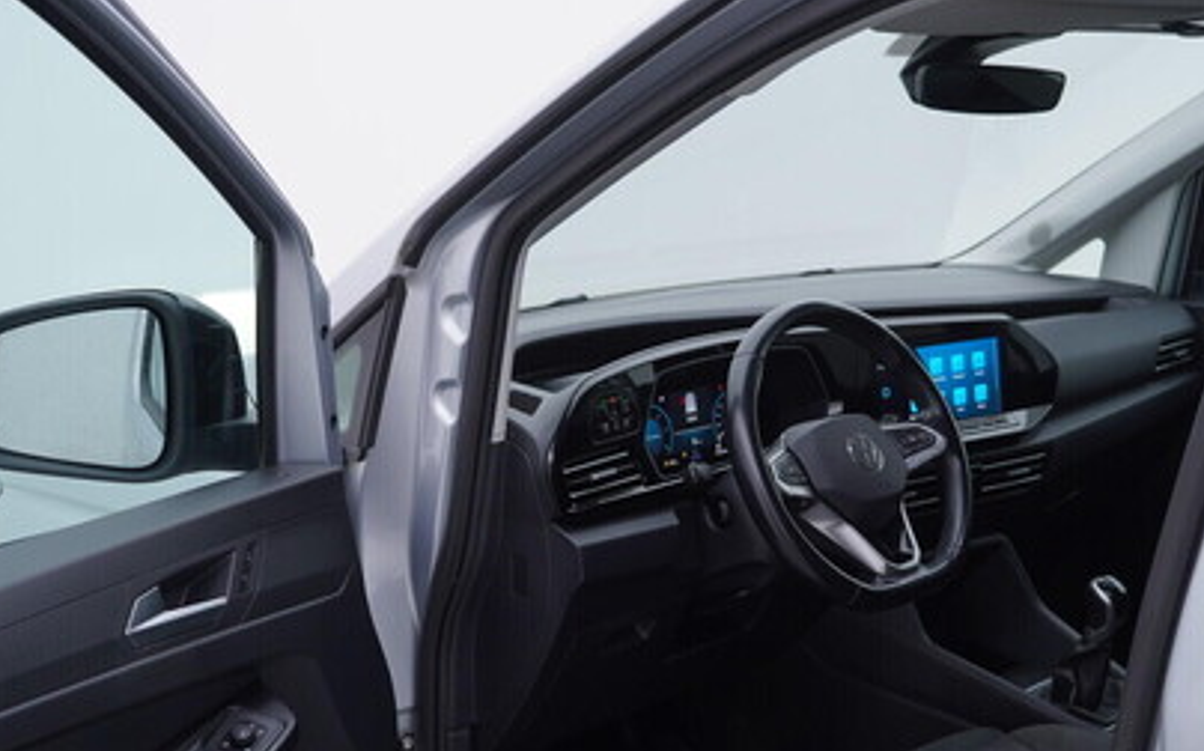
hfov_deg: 40.3
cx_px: 641
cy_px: 514
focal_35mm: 50
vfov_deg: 25.6
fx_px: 1640
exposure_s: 1/60
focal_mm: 24
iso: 125
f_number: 4
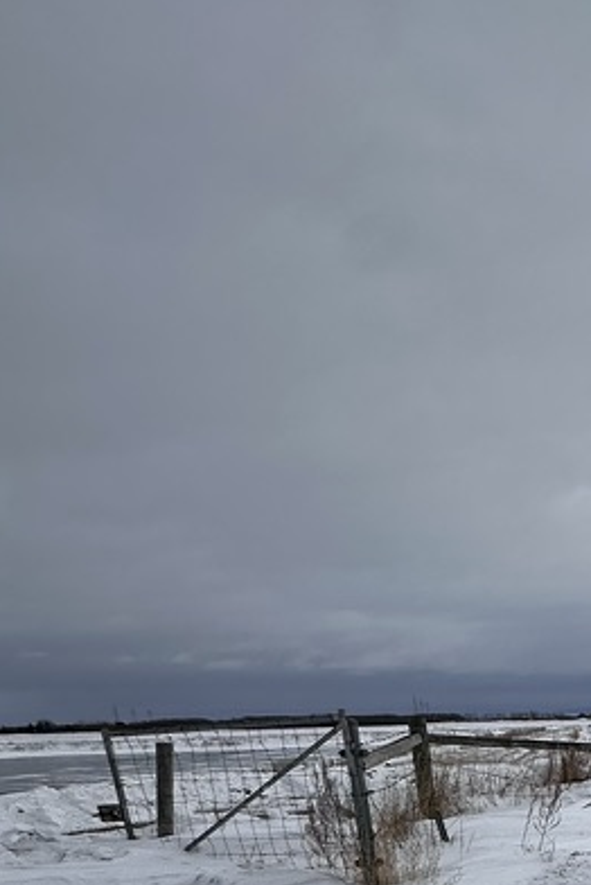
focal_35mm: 38
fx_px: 934
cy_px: 955
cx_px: 862
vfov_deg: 41.3
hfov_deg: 26.5
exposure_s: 1/3610
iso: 50
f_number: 2.2
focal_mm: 2.22
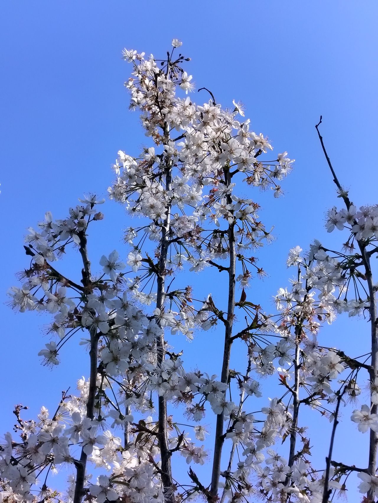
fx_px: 349
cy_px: 252
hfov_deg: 56.8
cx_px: 189
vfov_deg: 71.6
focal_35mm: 24
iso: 100
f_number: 1.7
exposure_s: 1/440
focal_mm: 5.24
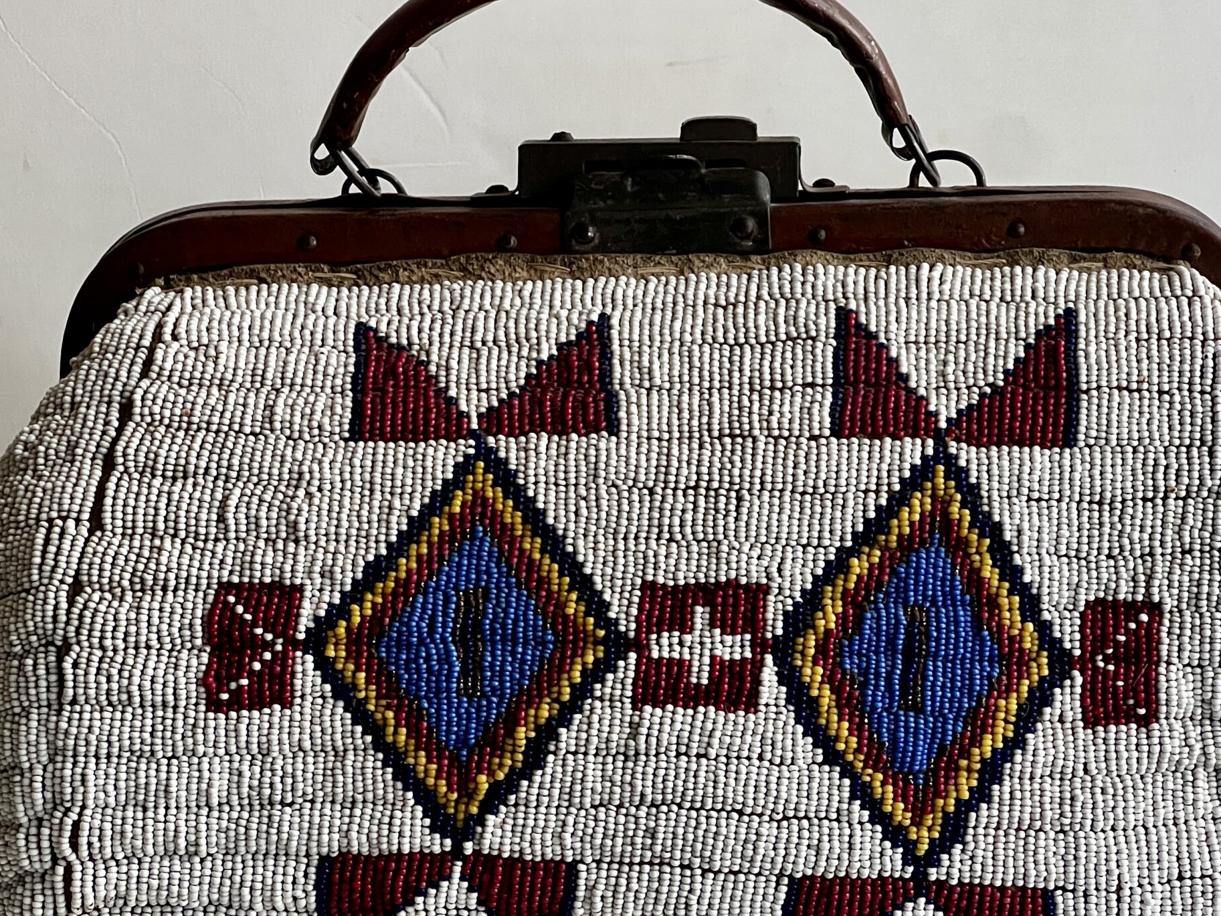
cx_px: 649
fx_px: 3810
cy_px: 429
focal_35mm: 108
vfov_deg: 13.7
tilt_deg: -10.1
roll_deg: +1.6
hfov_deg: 18.2
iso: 200
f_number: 2.8
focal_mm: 9
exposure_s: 1/74
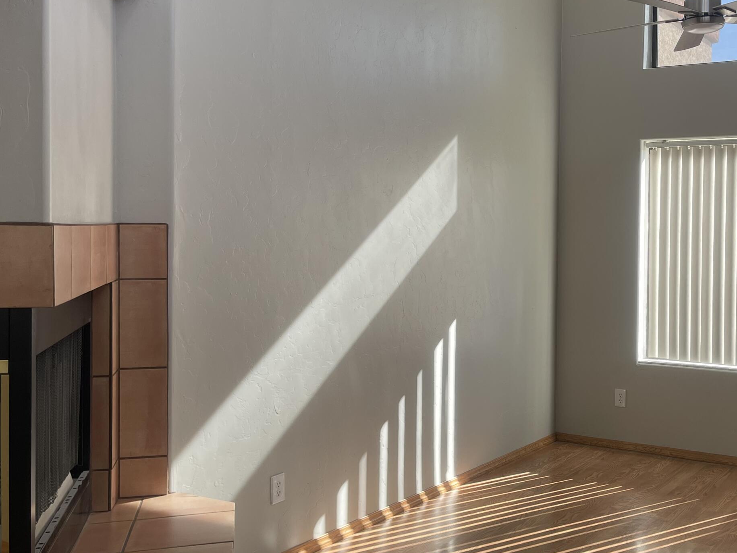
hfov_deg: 45.1
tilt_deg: -2.3
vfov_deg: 35.1
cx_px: 494
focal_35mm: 41
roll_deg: -0.9
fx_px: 873
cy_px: 244
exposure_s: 1/158
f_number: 1.6
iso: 32
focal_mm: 5.1
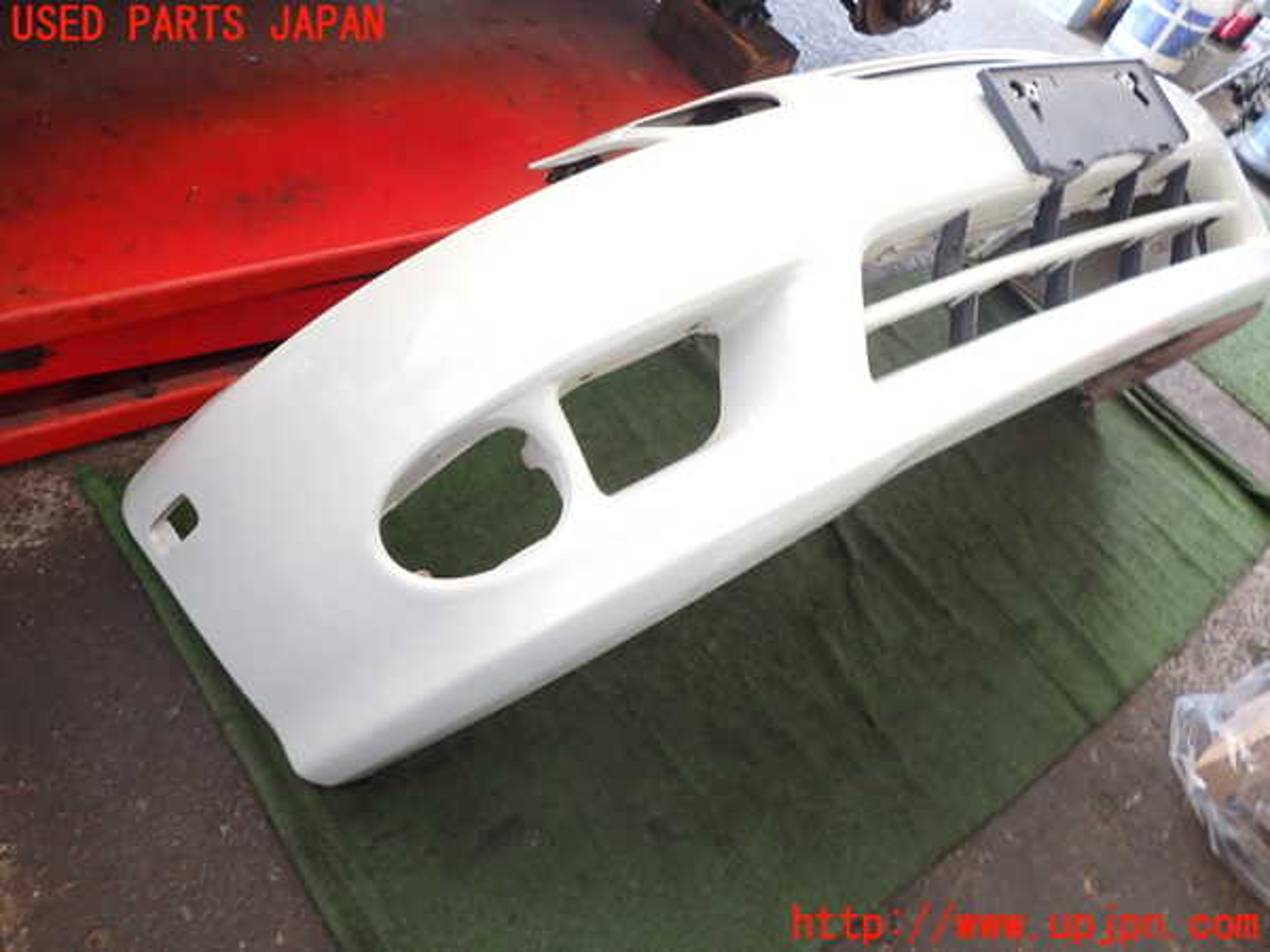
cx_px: 635
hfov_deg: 69.4
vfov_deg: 54.9
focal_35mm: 25
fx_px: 917
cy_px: 476
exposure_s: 1/40
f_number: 2
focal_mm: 4.5
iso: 200
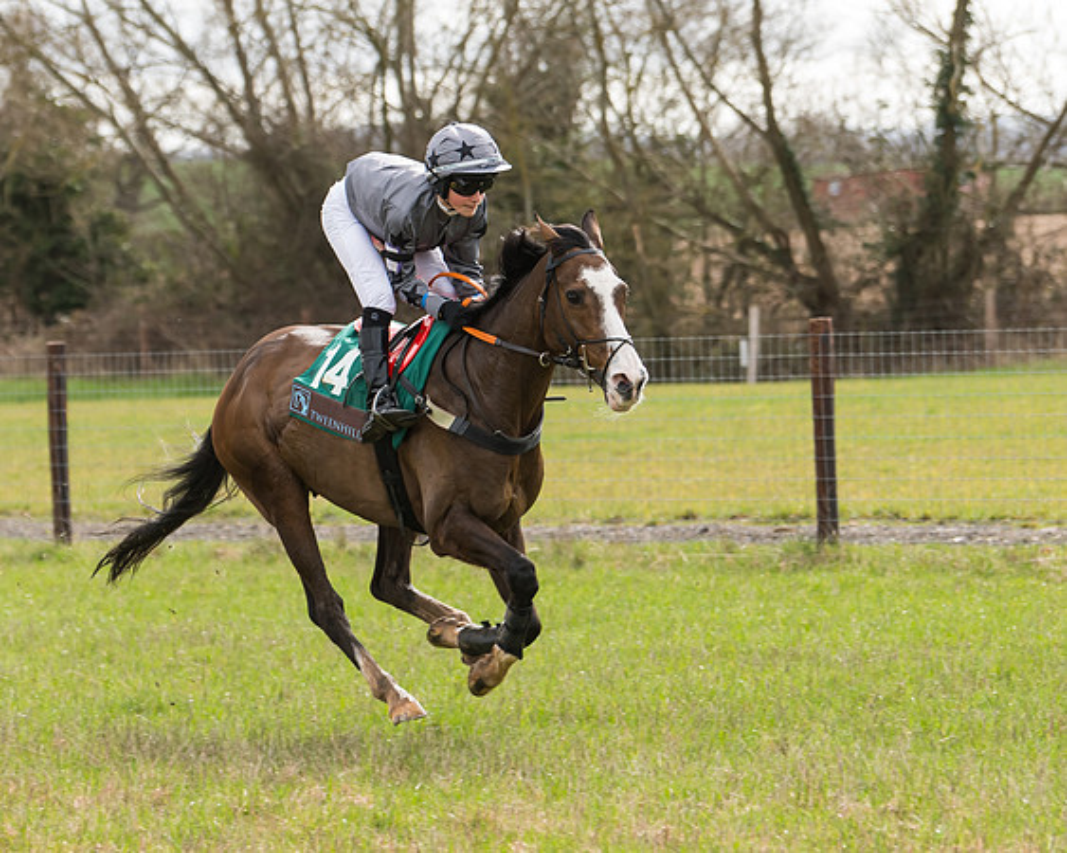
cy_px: 513
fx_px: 7721
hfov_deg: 7.9
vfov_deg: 6.3
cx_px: 399
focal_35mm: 245
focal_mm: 120
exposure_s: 1/800
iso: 250
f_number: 4
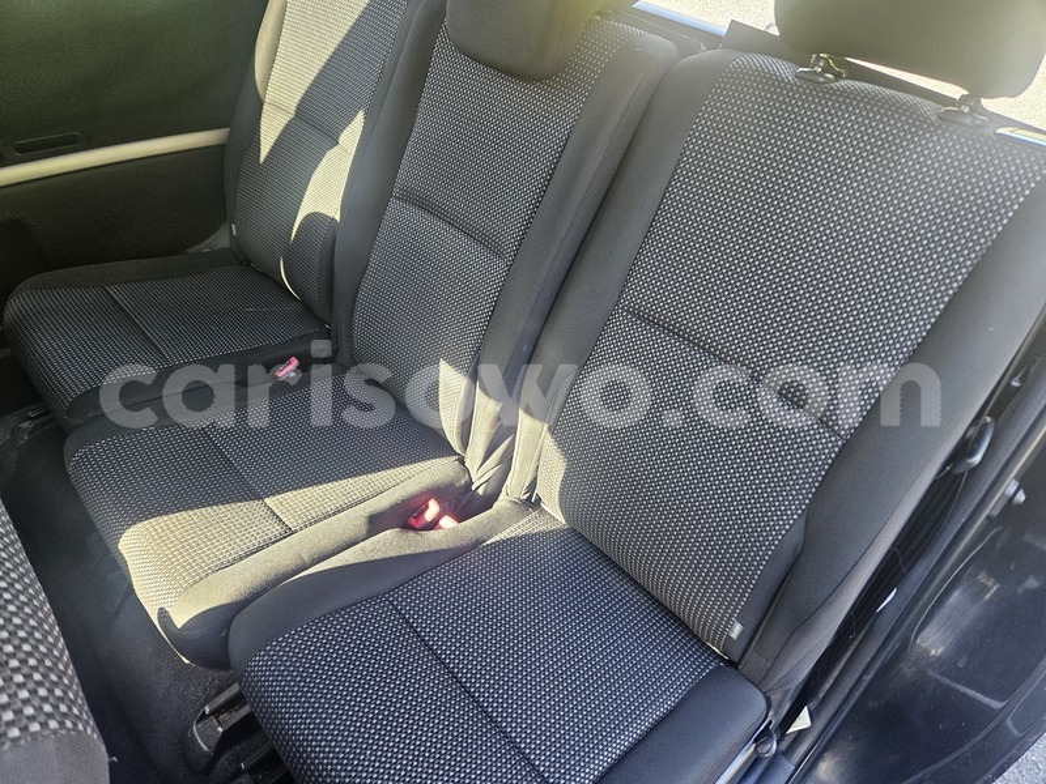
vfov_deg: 58.9
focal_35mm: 23
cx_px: 523
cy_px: 392
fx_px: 695
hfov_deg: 73.9
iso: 250
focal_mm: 5.4
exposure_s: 1/142
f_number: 1.8
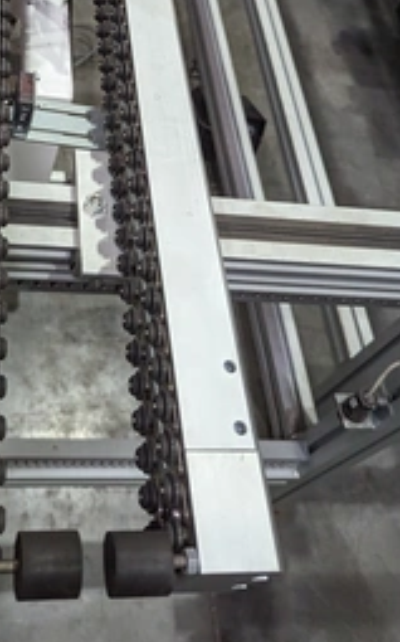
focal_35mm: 40
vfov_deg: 47.6
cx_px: 87
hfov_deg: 31.2
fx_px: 699
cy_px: 166
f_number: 1.85
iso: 1289
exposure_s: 1/486
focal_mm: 6.81
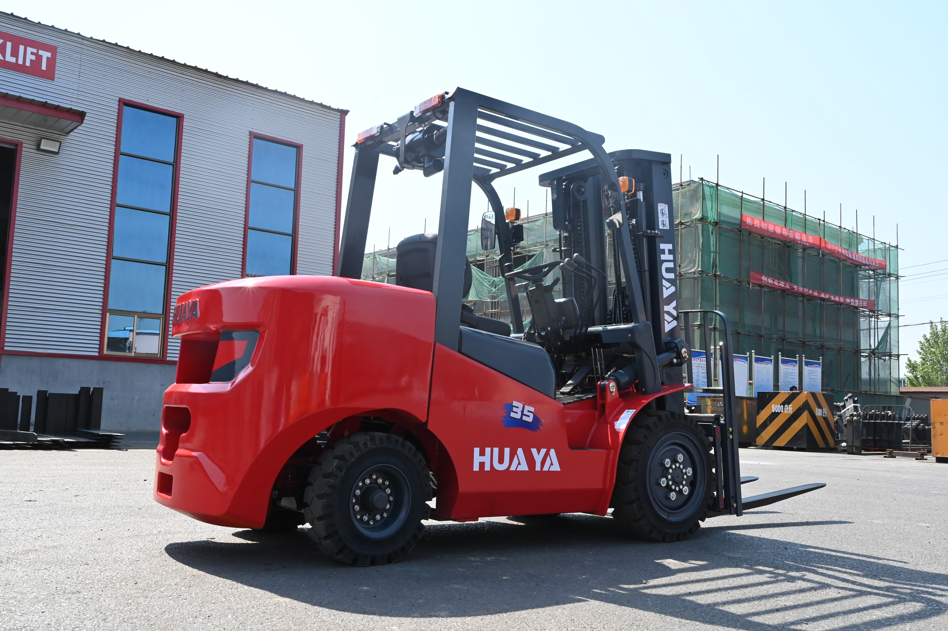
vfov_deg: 41.7
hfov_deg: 59.5
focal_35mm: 32
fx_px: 829
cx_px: 474
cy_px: 316
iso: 2500
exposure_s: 1/1000
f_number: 16
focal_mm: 31.5
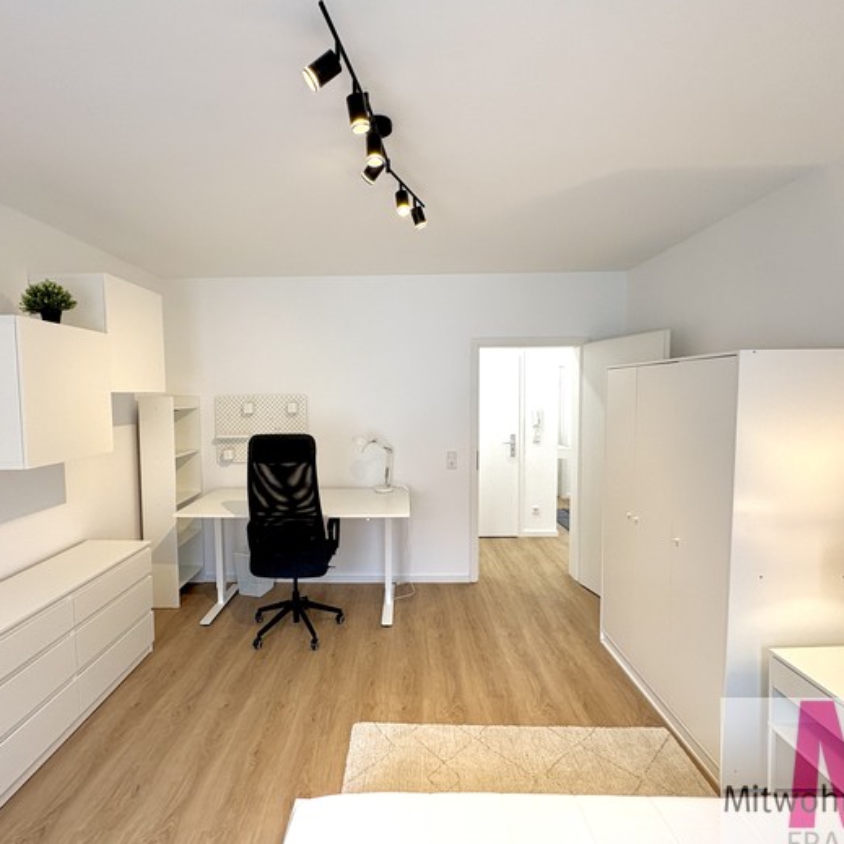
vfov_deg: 84.0
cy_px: 424
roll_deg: +1.0
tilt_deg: -2.6
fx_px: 469
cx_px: 409
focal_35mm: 17
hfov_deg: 83.9
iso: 160
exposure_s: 1/100
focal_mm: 2.22
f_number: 2.2
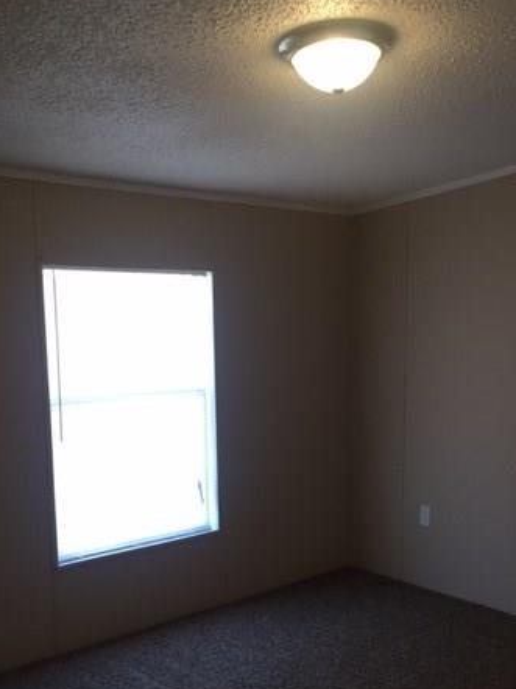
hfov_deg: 34.0
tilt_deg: -9.0
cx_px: 341
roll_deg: -0.5
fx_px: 836
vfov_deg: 44.4
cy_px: 436
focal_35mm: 42
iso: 80
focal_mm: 4.15
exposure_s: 1/30
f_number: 2.2
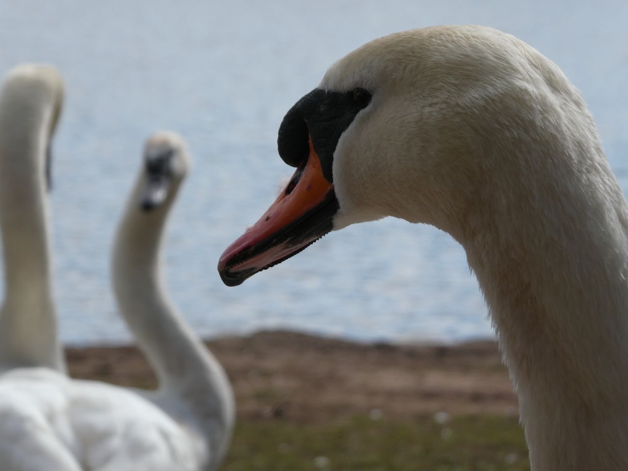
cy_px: 236
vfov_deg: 6.4
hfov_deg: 8.6
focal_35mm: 231
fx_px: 4191
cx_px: 314
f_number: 5.6
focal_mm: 41.4
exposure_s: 1/400
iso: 80
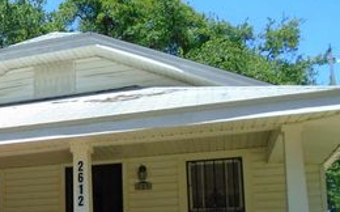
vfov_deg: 23.4
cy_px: 210
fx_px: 491
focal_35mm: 53
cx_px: 20
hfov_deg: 35.4
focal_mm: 4.6
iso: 100
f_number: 3.2
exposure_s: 1/500
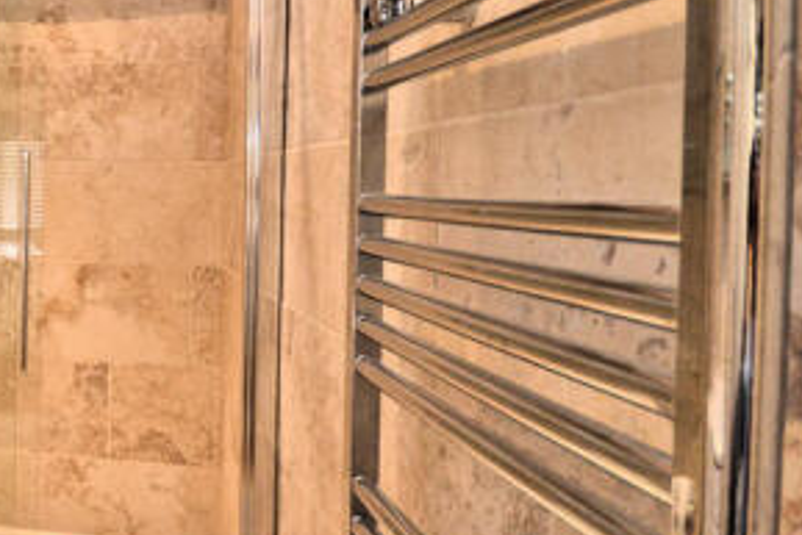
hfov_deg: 42.2
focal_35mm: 34
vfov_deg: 38.5
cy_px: 183
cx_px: -105
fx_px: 758
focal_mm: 10
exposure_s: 1/60
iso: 1000
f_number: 4
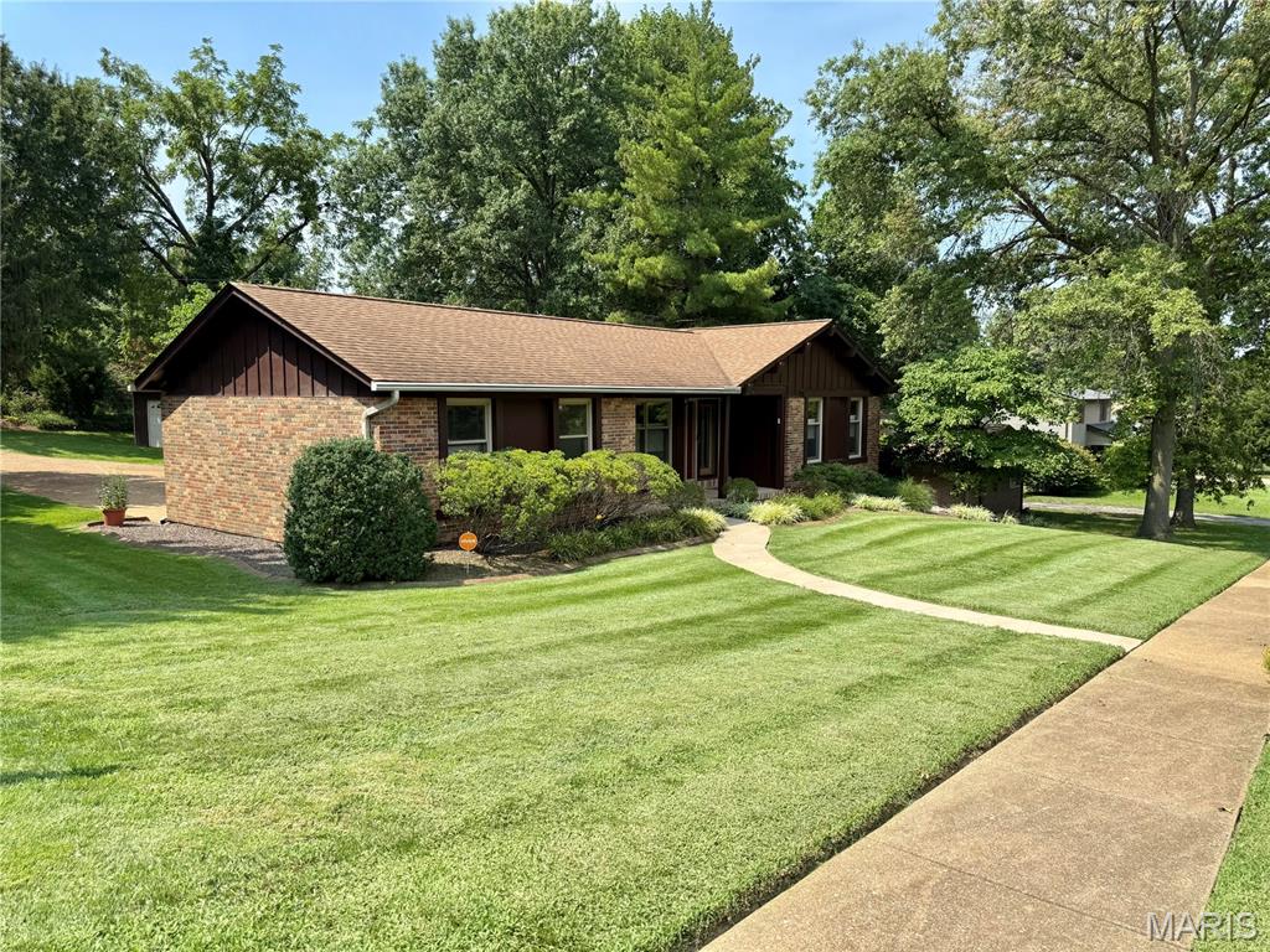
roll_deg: -0.2
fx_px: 881
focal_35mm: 24
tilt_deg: -4.6
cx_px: 635
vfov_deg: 56.8
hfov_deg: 71.6
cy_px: 476
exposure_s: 1/2801
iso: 80
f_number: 1.78
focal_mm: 6.76
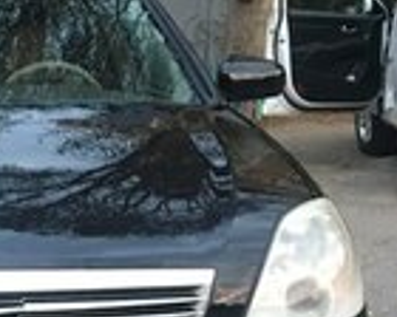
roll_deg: +0.0
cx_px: -26
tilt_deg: -18.9
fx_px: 1175
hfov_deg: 18.5
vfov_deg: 14.7
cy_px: 425
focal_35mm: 100
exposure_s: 1/33
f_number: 2.2
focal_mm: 4.15
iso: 160
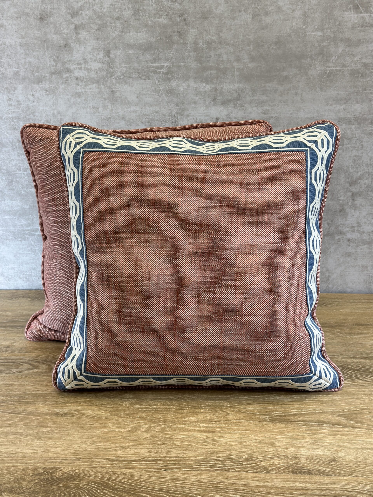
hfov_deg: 30.3
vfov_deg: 39.7
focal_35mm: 48
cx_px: 186
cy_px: 248
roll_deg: +0.6
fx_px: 690
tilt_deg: -15.8
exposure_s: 1/121
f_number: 1.78
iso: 64
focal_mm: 6.86
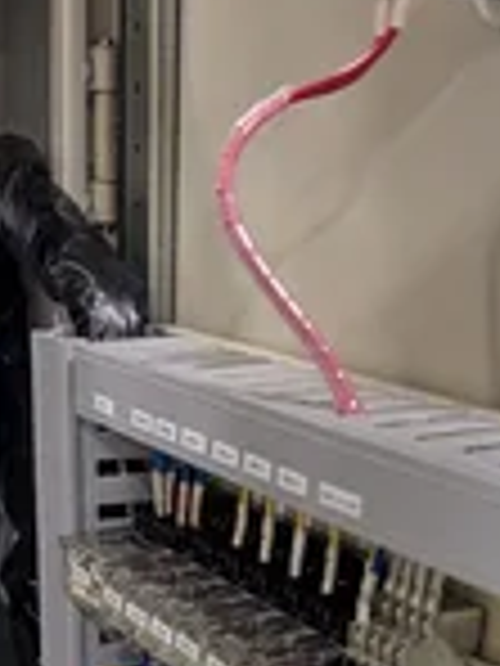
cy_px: 693
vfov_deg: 27.8
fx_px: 1252
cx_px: 277
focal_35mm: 65
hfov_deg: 22.6
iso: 666
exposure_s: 1/253
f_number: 1.68
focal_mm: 6.9
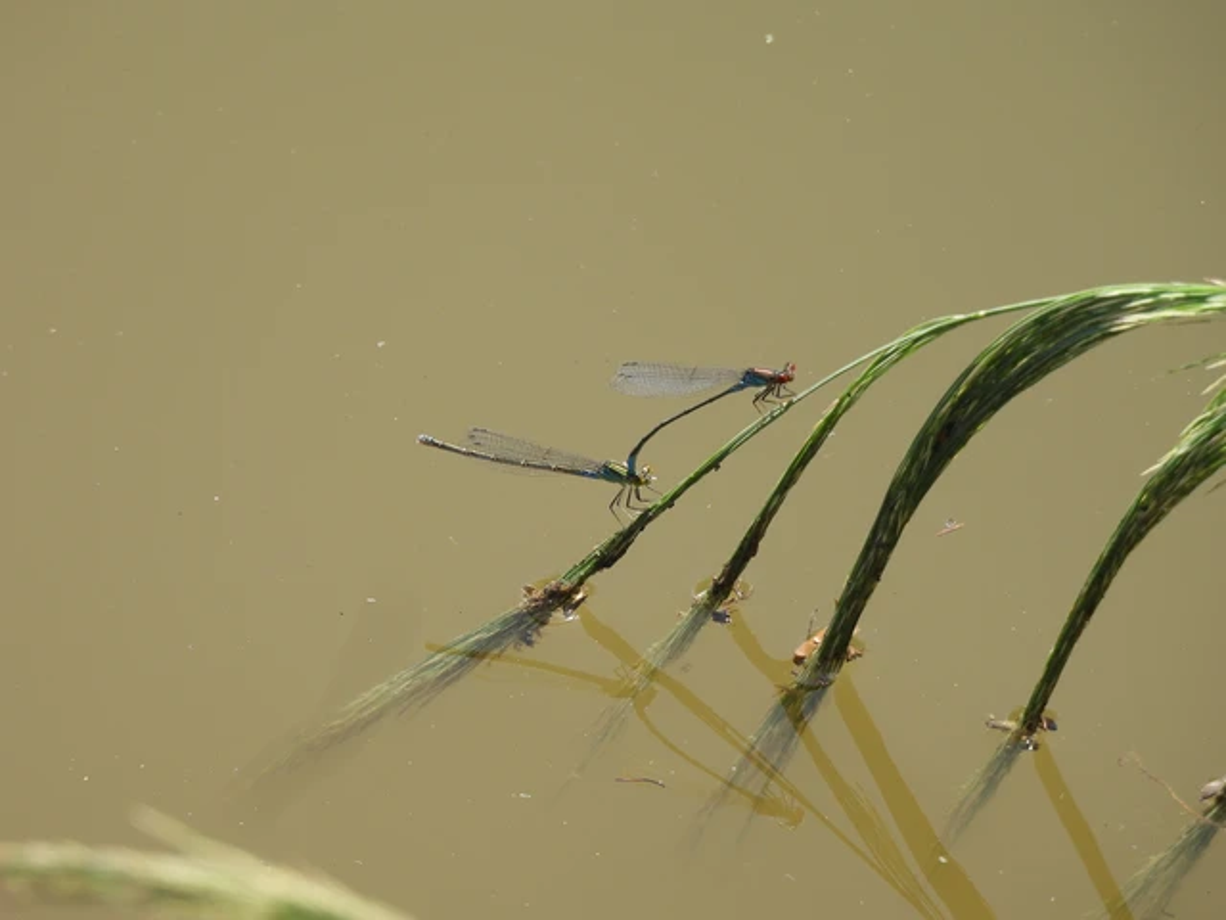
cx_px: 613
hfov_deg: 1.7
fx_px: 42501
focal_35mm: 1200
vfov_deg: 1.2
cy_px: 460
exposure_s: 1/320
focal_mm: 214
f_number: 6.3
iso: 100
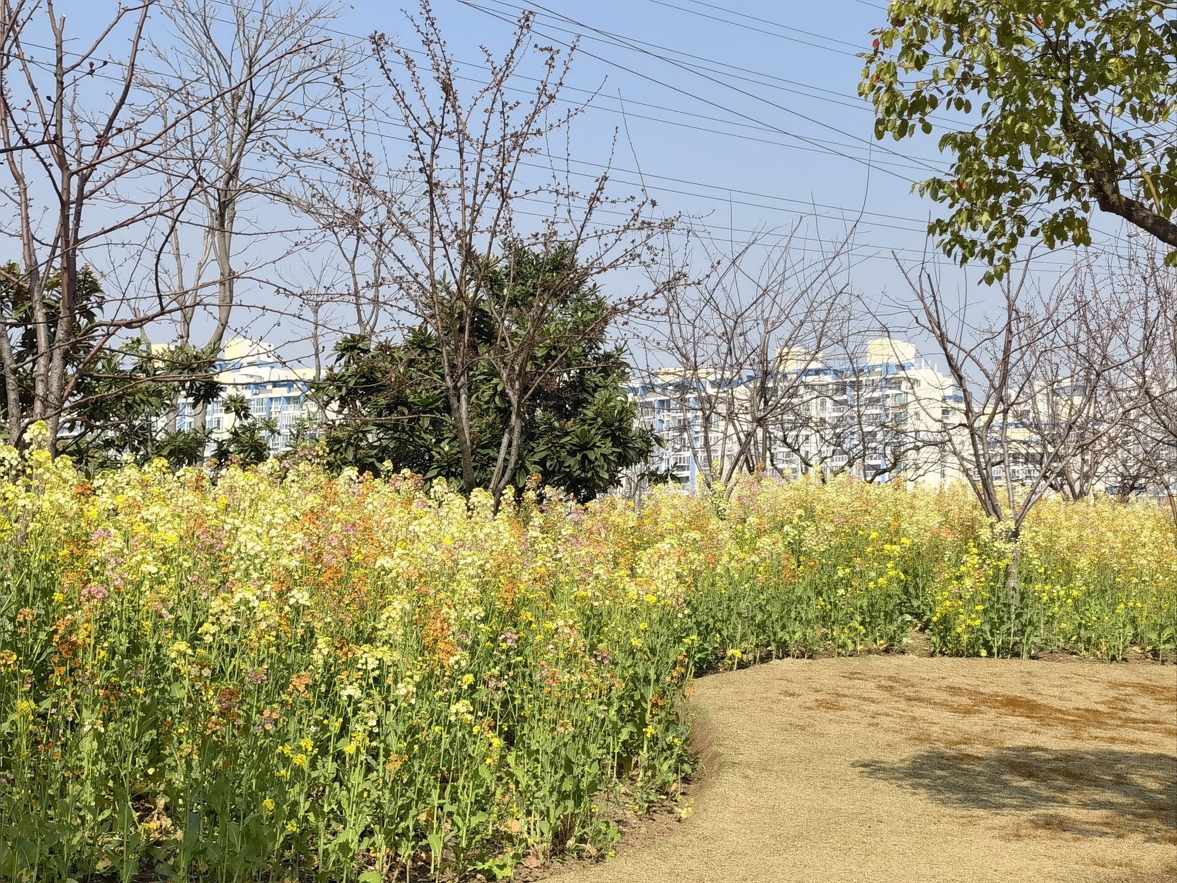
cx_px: 588
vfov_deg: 25.7
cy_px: 442
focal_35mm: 57
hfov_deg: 33.8
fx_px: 1938
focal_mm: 5.54
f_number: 1.8
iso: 50
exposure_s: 1/2500
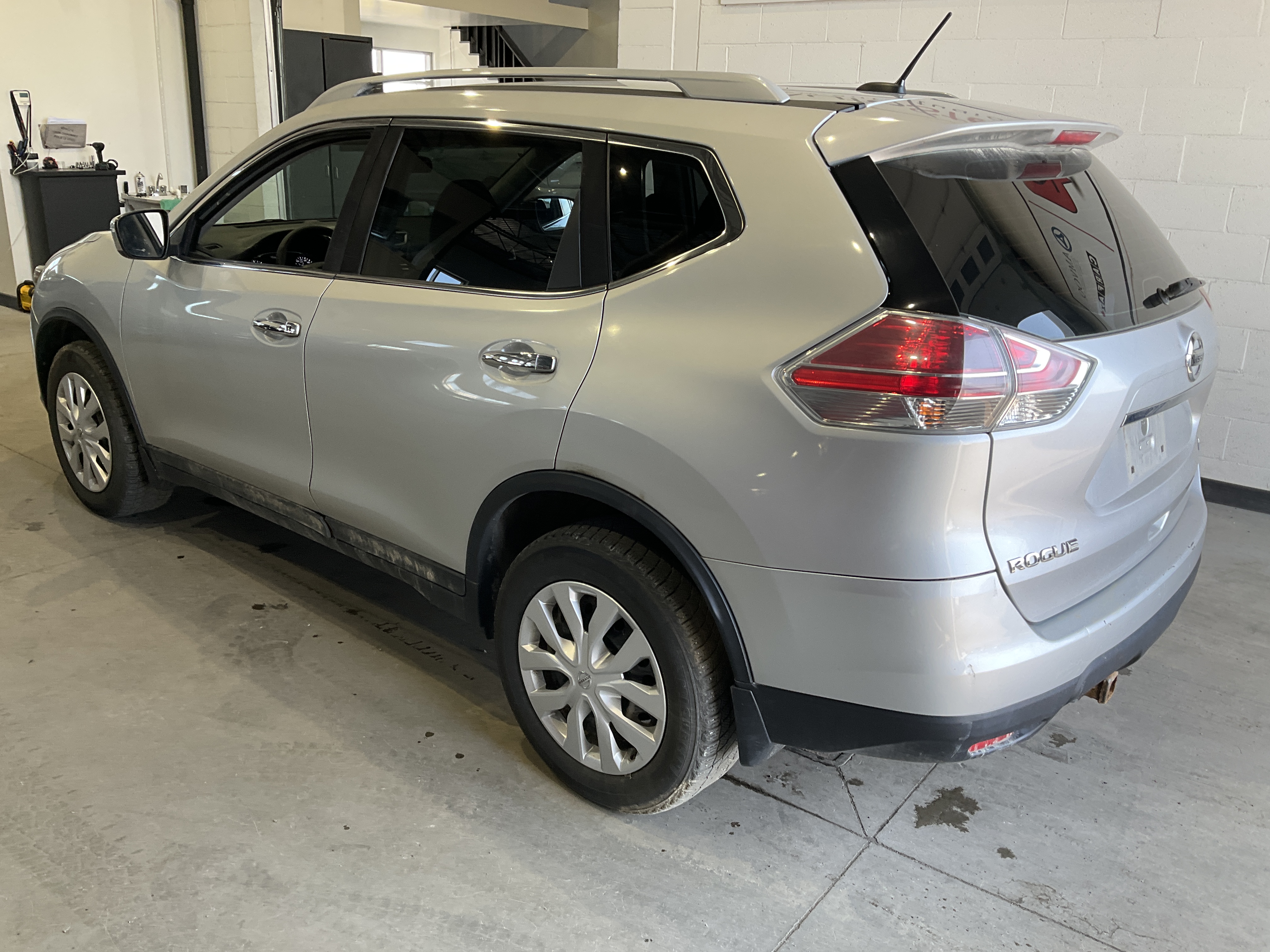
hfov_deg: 61.7
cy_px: 476
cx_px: 635
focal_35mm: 29
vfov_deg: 48.2
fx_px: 1064
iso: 40
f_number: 1.8
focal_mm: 3
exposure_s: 1/120
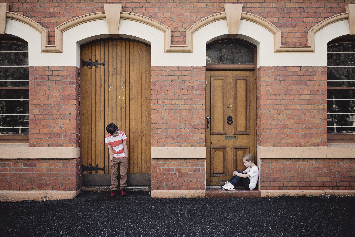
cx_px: 178
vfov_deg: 45.0
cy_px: 118
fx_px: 286
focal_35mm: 29
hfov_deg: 63.6
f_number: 2.8
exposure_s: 1/1600
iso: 500
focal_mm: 29
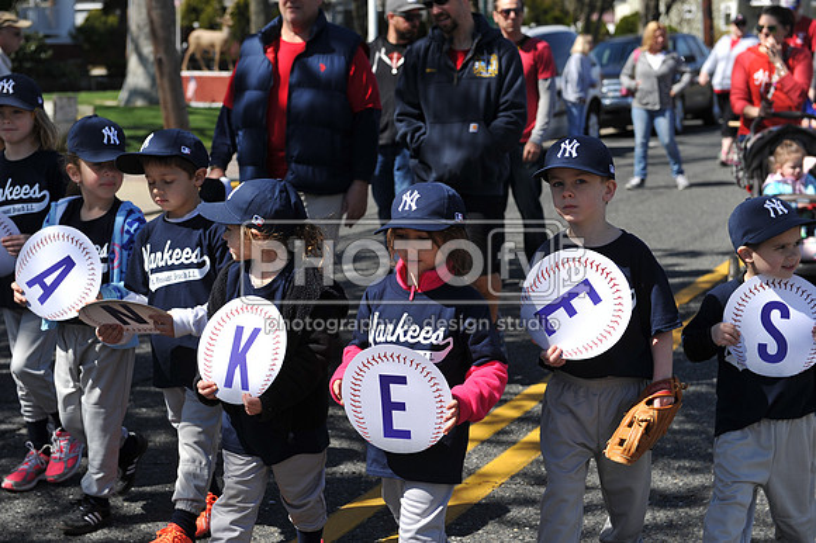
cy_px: 272
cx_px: 408
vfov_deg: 19.4
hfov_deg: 28.9
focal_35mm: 70
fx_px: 1586
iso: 200
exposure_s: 1/1000
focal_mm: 70
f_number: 5
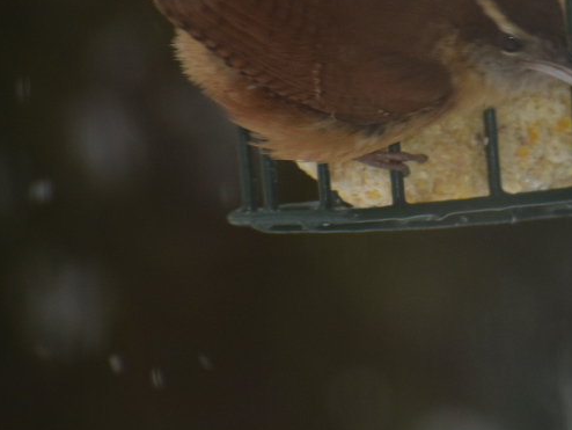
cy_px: 103
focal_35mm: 1418
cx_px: 580
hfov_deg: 1.4
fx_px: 23443
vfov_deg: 1.0
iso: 250
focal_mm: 300
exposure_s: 1/200
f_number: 6.3
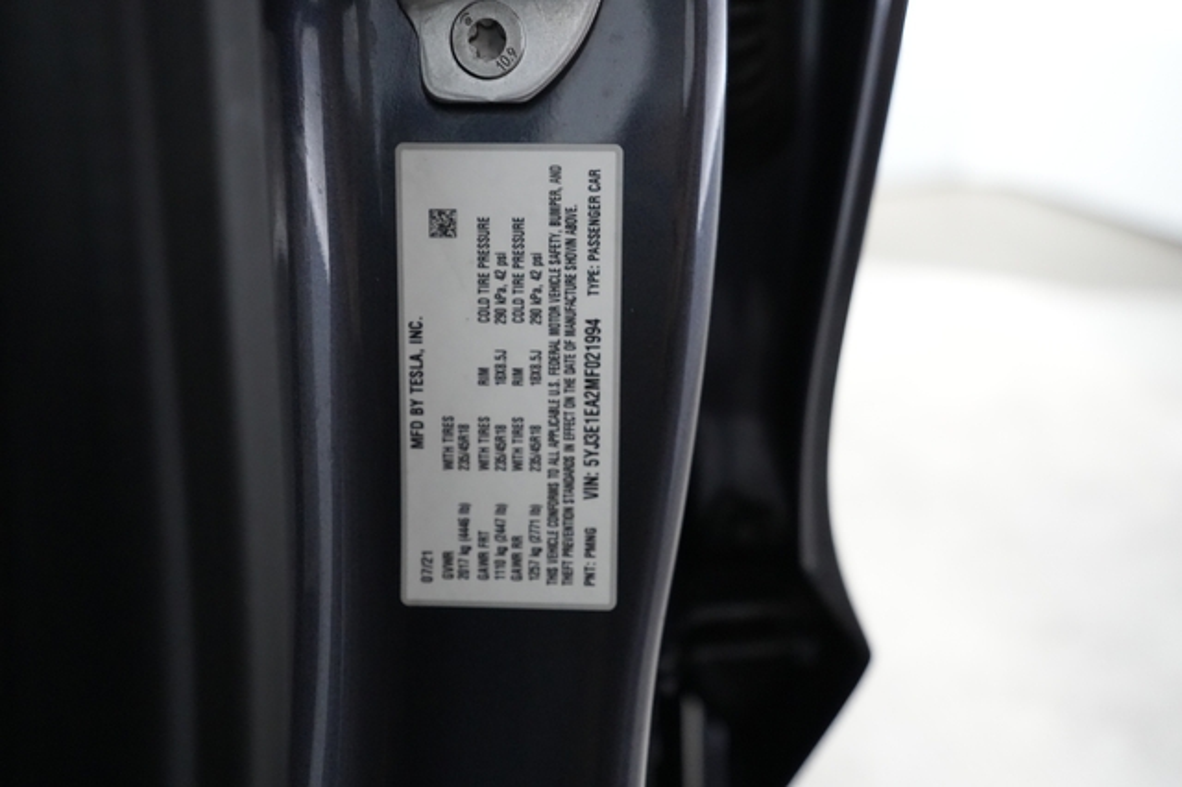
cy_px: 394
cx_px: 591
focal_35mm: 25
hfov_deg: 71.5
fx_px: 820
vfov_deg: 51.2
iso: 8000
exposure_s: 1/250
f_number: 2.8
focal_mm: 25
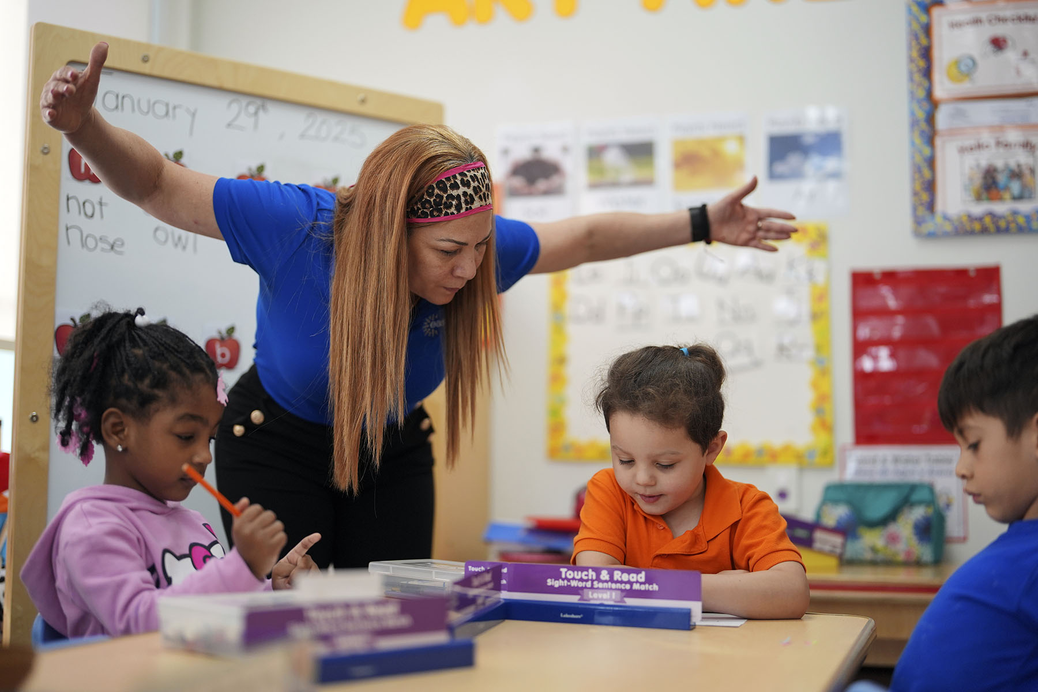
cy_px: 346
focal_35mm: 50
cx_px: 519
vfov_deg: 27.0
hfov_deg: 39.6
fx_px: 1442
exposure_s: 1/2000
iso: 640
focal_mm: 50
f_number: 1.2
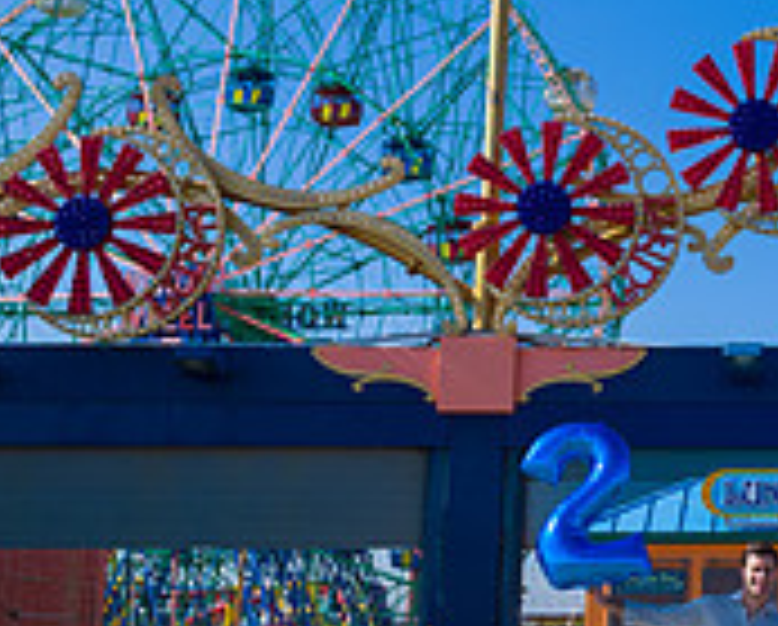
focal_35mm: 88
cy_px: 218
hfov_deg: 20.7
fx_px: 2030
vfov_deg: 17.5
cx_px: 859
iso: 200
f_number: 5
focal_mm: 28
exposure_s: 1/1600
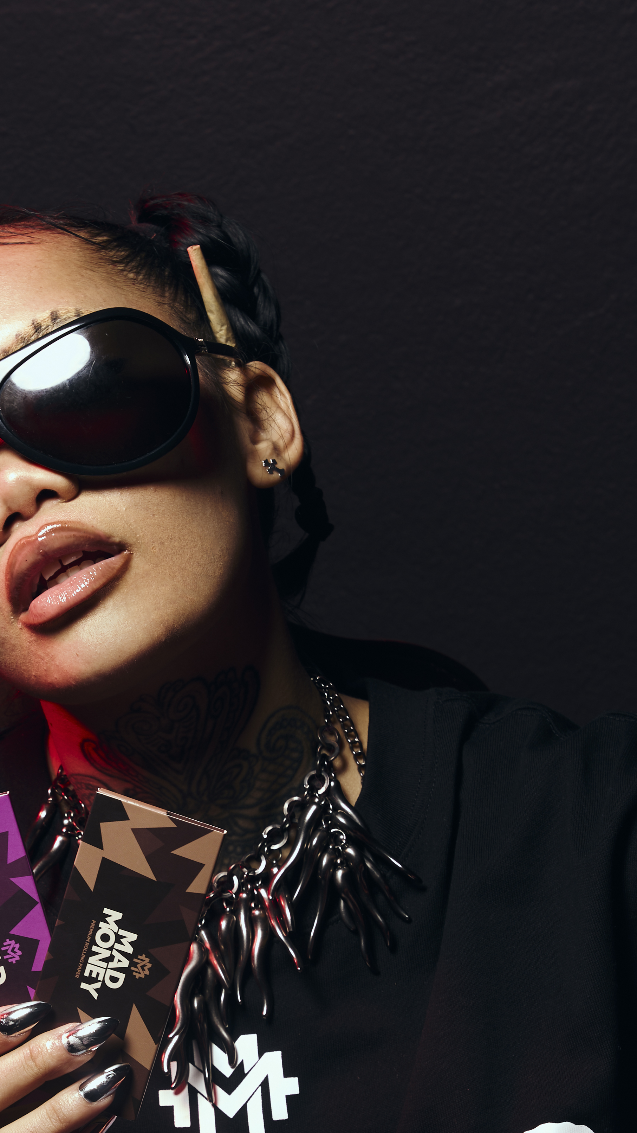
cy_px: 906
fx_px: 4653
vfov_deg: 13.8
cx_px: 71
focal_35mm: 155
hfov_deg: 7.8
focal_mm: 70
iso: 50
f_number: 9
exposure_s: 1/200
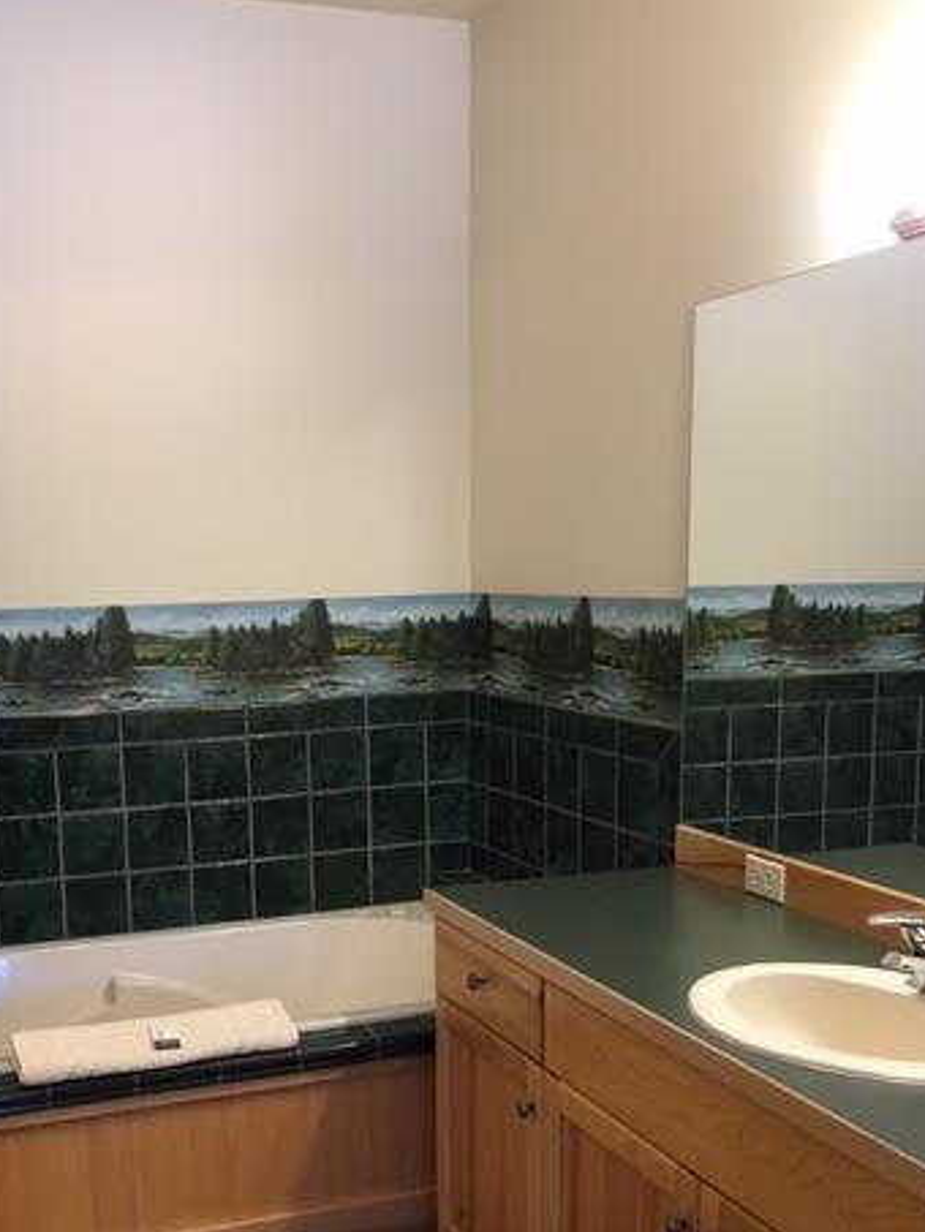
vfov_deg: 45.2
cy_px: 802
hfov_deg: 34.9
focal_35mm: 41
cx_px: 329
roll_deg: +1.0
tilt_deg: -10.0
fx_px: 1460
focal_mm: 4.15
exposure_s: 1/30
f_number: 2.2
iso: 100
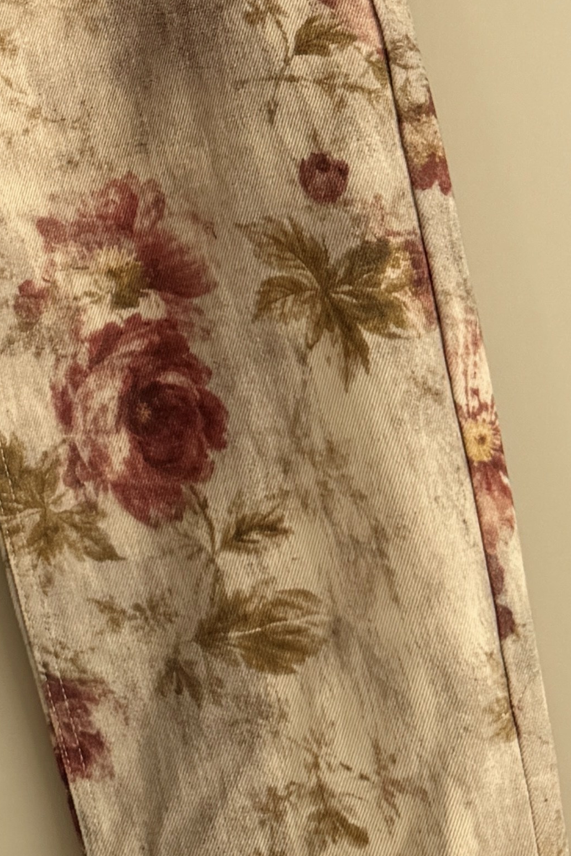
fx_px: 2189
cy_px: -203
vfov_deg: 20.5
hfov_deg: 14.2
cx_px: -175
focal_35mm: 92
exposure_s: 1/735
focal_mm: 6.76
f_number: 1.78
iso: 80
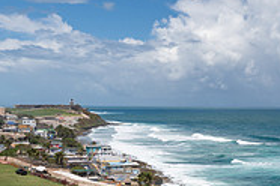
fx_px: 583
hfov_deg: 26.3
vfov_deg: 18.0
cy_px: 148
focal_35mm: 75
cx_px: 242
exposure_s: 1/125
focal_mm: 24
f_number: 8
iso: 64
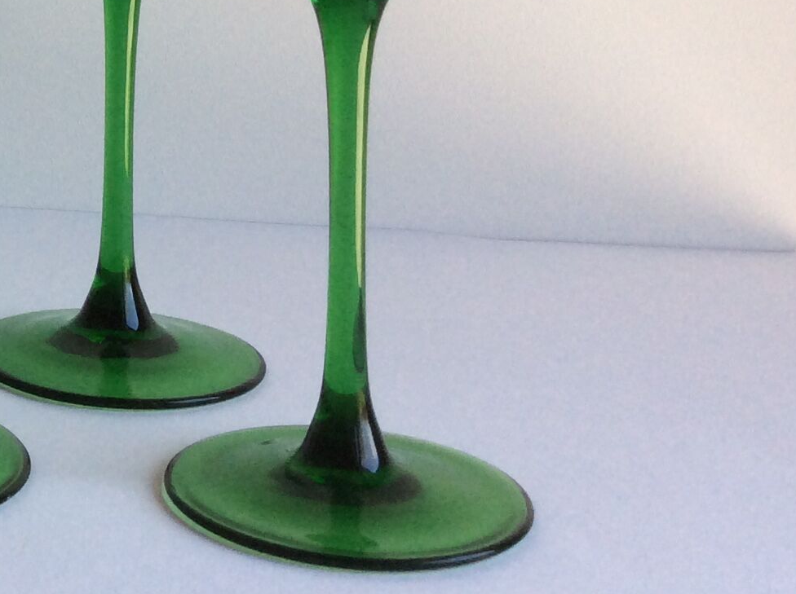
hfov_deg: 21.3
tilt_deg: -3.3
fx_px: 1952
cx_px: -172
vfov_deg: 16.3
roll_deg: +0.5
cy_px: -187
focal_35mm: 85
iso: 50
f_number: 2.4
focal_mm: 3.3
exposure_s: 1/100
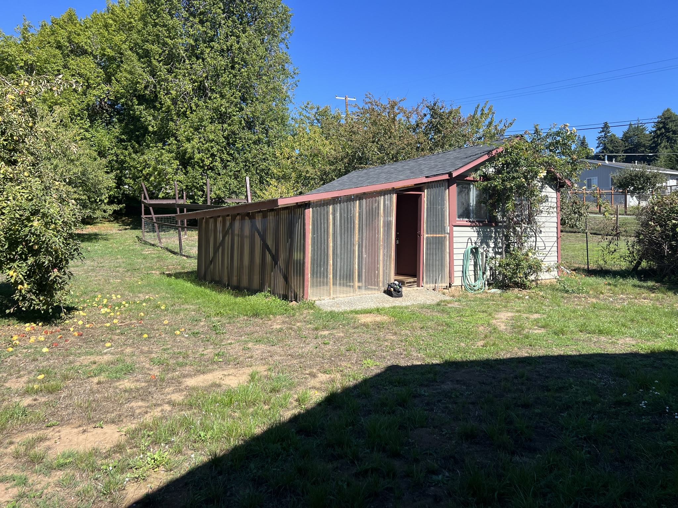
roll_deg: +1.2
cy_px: 254
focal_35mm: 26
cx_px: 339
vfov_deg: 53.1
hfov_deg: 67.3
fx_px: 509
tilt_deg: -2.0
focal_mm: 5.7
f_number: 1.5
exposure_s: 1/2165
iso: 50
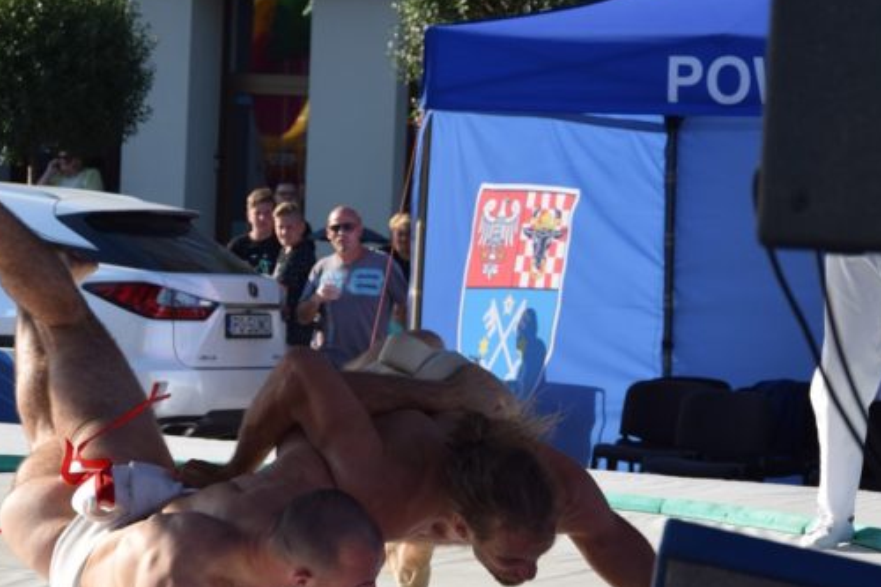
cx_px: 368
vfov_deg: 7.9
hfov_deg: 11.9
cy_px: 344
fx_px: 4226
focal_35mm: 173
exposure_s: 1/1000
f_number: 5.3
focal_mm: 75
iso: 400
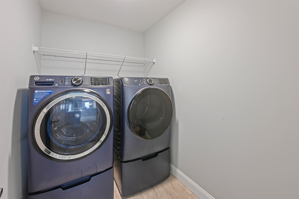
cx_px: 150
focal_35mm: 14
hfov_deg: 104.3
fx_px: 116
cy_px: 100
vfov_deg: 81.2
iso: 1000
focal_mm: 14
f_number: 14
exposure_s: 1/1.67
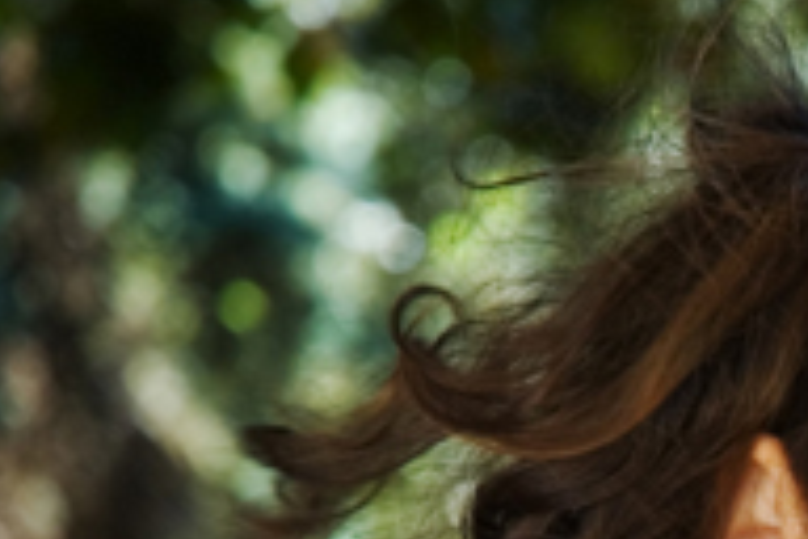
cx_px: 1119
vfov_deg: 4.2
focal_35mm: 328
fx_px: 7361
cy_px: 798
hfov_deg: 6.2
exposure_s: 1/60
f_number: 5.6
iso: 200
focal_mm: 70
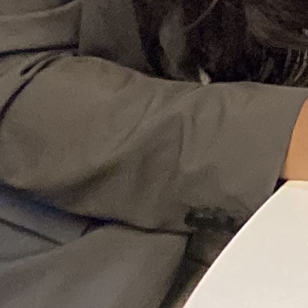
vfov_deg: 7.7
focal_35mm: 214
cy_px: -361
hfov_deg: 6.1
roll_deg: +0.4
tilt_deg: -15.7
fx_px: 2154
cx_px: 1420
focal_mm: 4.25
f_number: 1.8
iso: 400
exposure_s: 1/60
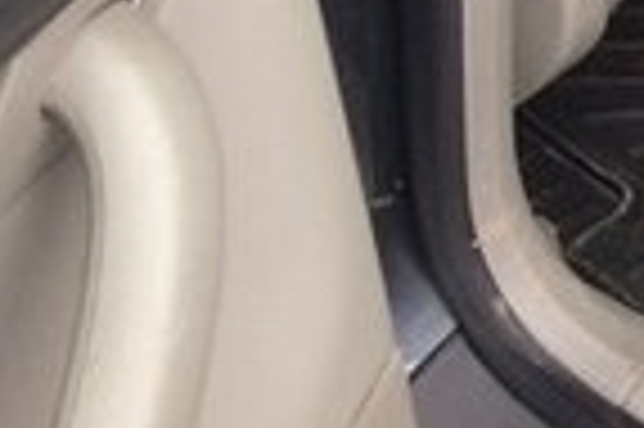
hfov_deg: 12.4
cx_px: 1414
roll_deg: -3.7
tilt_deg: -30.6
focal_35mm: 139
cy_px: -610
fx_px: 2484
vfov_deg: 8.9
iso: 40
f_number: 2.2
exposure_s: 1/33
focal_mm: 4.15
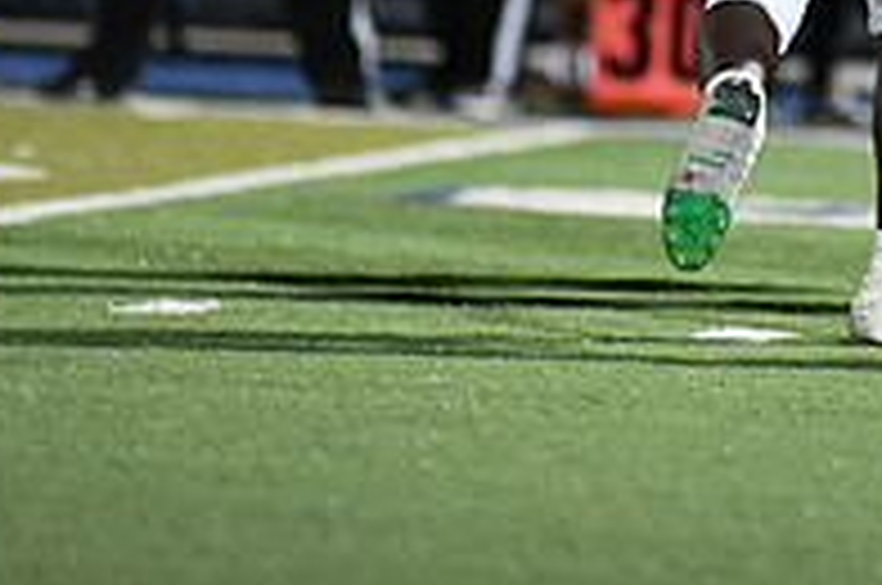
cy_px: -268
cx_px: 878
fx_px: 21769
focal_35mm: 890
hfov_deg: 2.3
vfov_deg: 1.5
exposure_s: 1/1000
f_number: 2.8
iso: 3600
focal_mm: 300
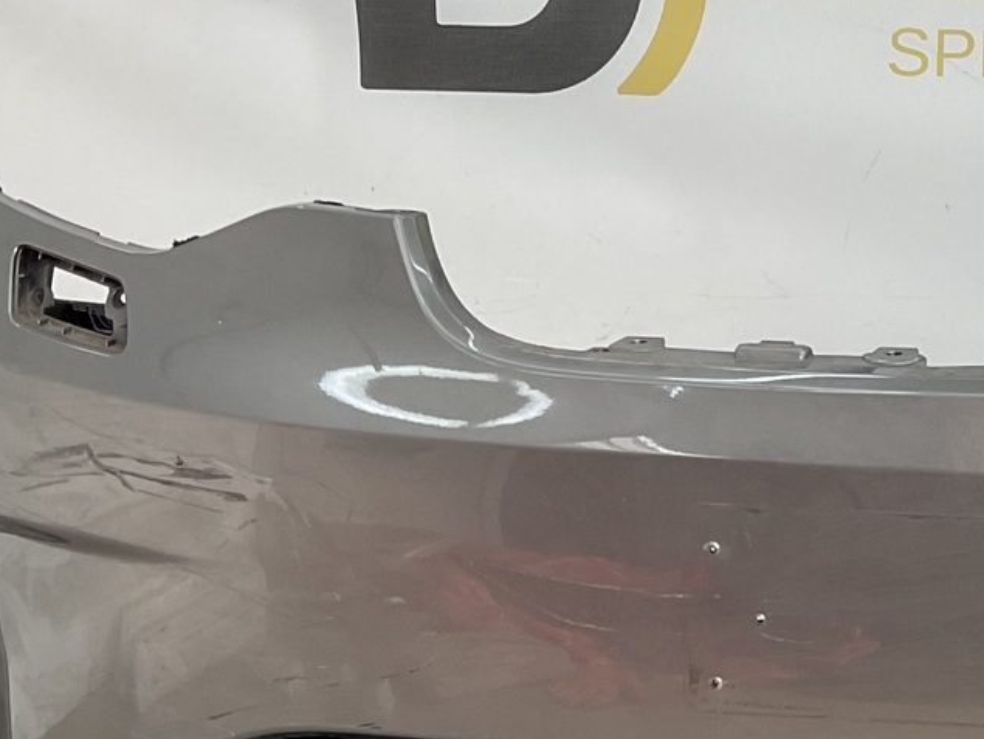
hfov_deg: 20.0
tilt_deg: -7.3
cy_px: 524
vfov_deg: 16.0
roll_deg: -2.2
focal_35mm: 92
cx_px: 1181
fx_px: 2617
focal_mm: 3
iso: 16
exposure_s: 1/161
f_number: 1.8
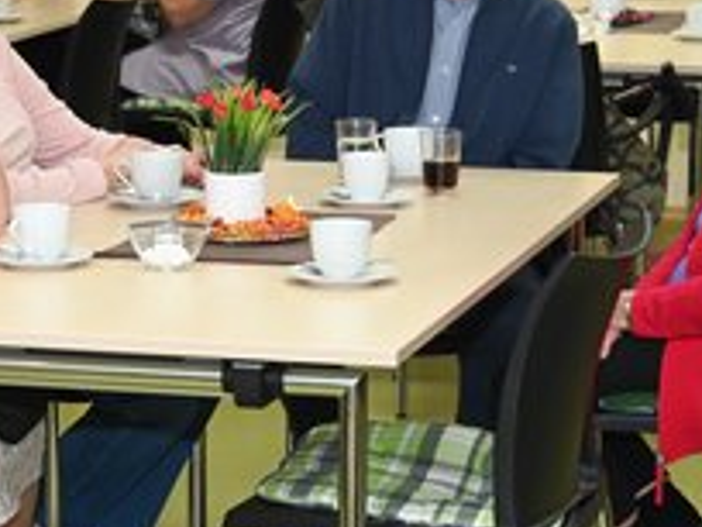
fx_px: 3083
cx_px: 234
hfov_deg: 13.0
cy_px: 198
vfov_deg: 9.8
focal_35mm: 152
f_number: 6
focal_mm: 70
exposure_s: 1/60
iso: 1100
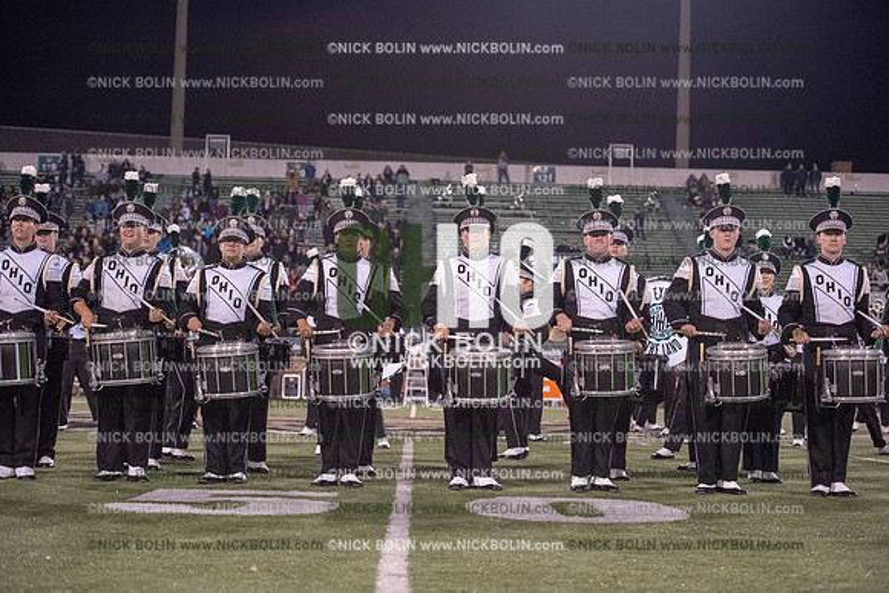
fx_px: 1729
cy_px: 296
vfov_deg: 19.5
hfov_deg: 28.8
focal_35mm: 70
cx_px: 444
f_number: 3.2
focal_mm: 70
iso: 5000
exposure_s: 1/1250
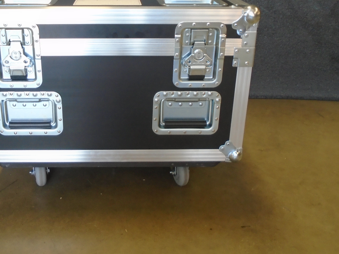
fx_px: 372
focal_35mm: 38
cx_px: 117
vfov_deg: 37.1
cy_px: 74
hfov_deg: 48.3
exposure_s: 1/30
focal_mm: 4.6
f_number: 3.2
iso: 200
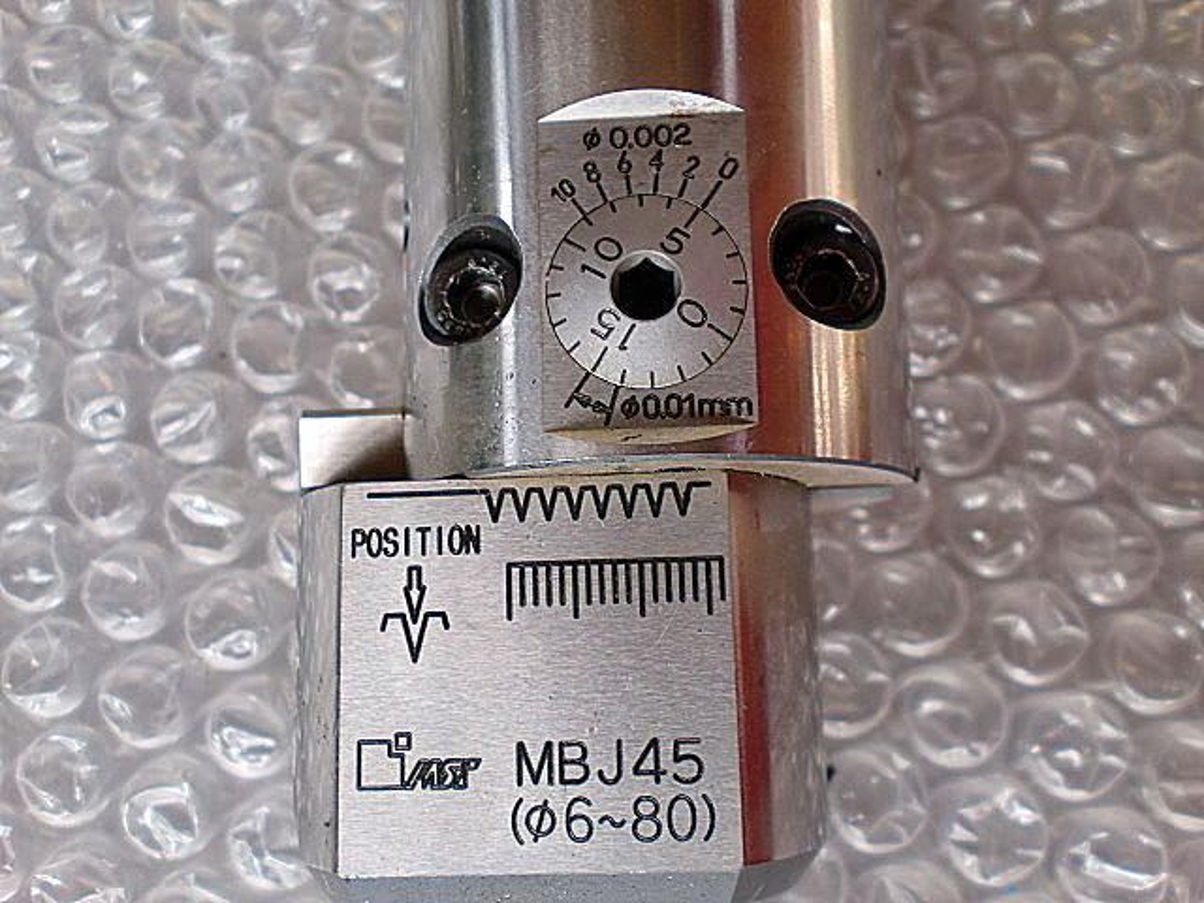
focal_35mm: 35
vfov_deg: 40.7
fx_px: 1217
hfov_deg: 52.6
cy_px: 452
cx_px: 602
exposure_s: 1/80
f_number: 3.1
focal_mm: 6.3
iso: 64
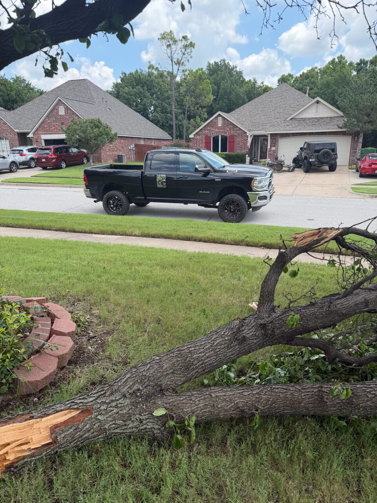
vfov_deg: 71.6
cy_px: 252
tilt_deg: -14.6
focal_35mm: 24
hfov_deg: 56.8
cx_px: 188
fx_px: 349
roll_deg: +2.2
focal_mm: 6.76
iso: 100
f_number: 1.78
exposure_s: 1/1653
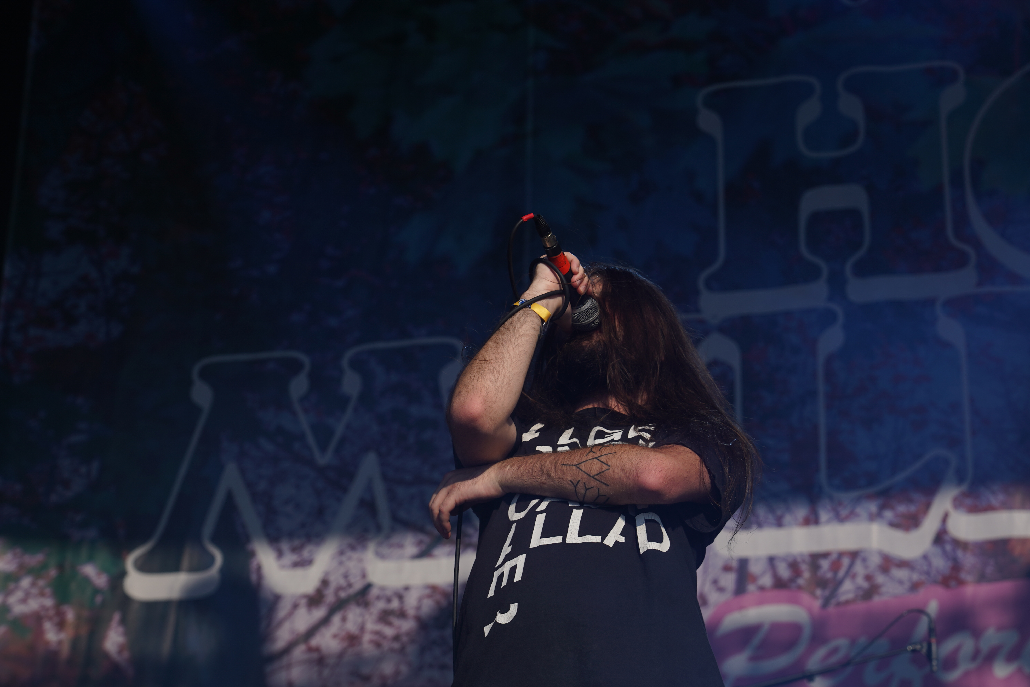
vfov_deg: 13.0
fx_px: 3004
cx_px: 515
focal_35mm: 105
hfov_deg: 19.5
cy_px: 344
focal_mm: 105
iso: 100
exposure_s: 1/640
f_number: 8
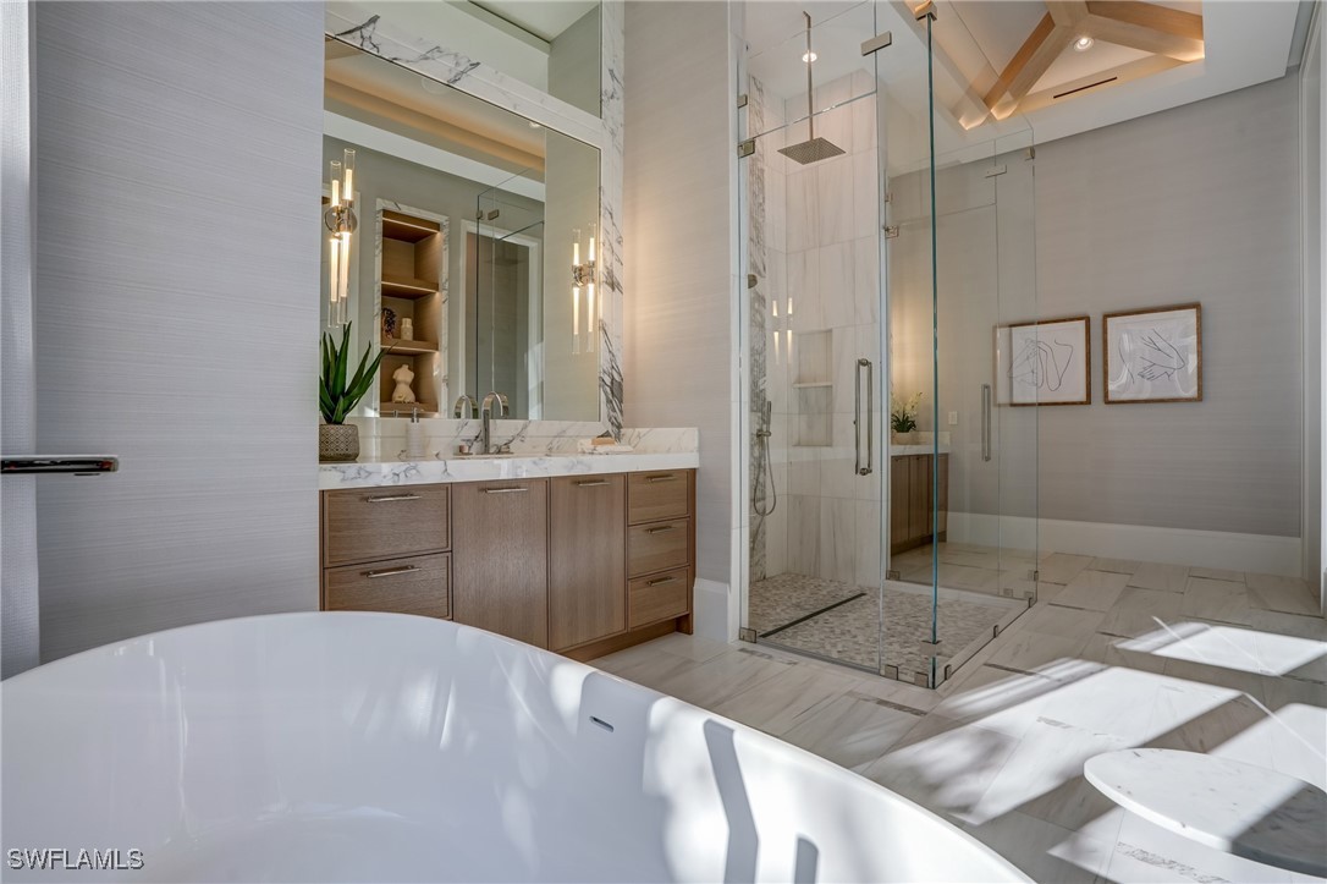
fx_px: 589
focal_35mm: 16
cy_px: 442
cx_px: 664
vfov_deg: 73.7
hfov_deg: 96.8
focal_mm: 16
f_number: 9
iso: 400
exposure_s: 1/125
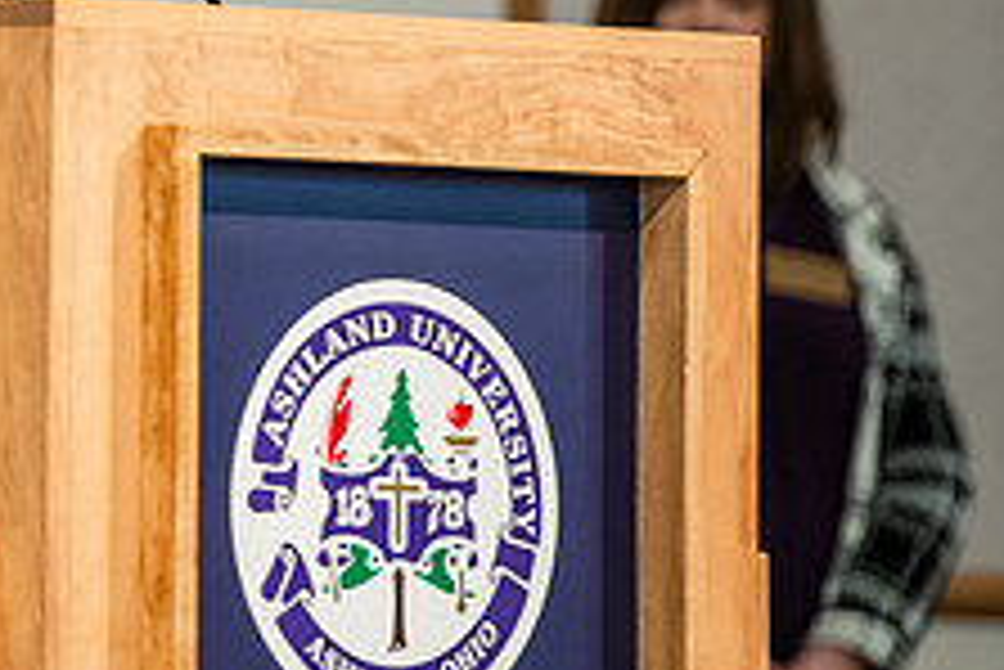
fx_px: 13786
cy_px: -119
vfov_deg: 2.8
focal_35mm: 494
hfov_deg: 4.2
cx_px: -266
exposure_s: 1/200
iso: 2000
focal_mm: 190
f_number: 3.2
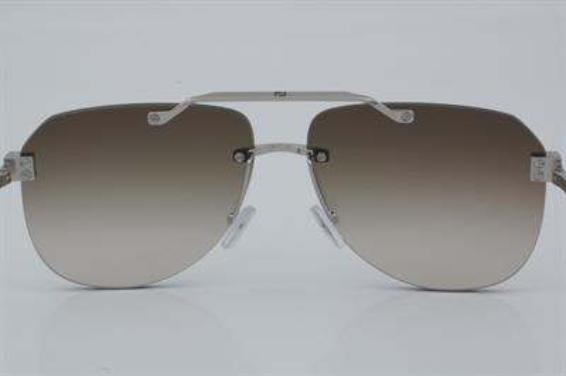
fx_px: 1296
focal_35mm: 82
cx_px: 283
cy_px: 188
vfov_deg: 16.5
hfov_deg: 24.6
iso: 100
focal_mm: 55
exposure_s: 1/4
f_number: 32
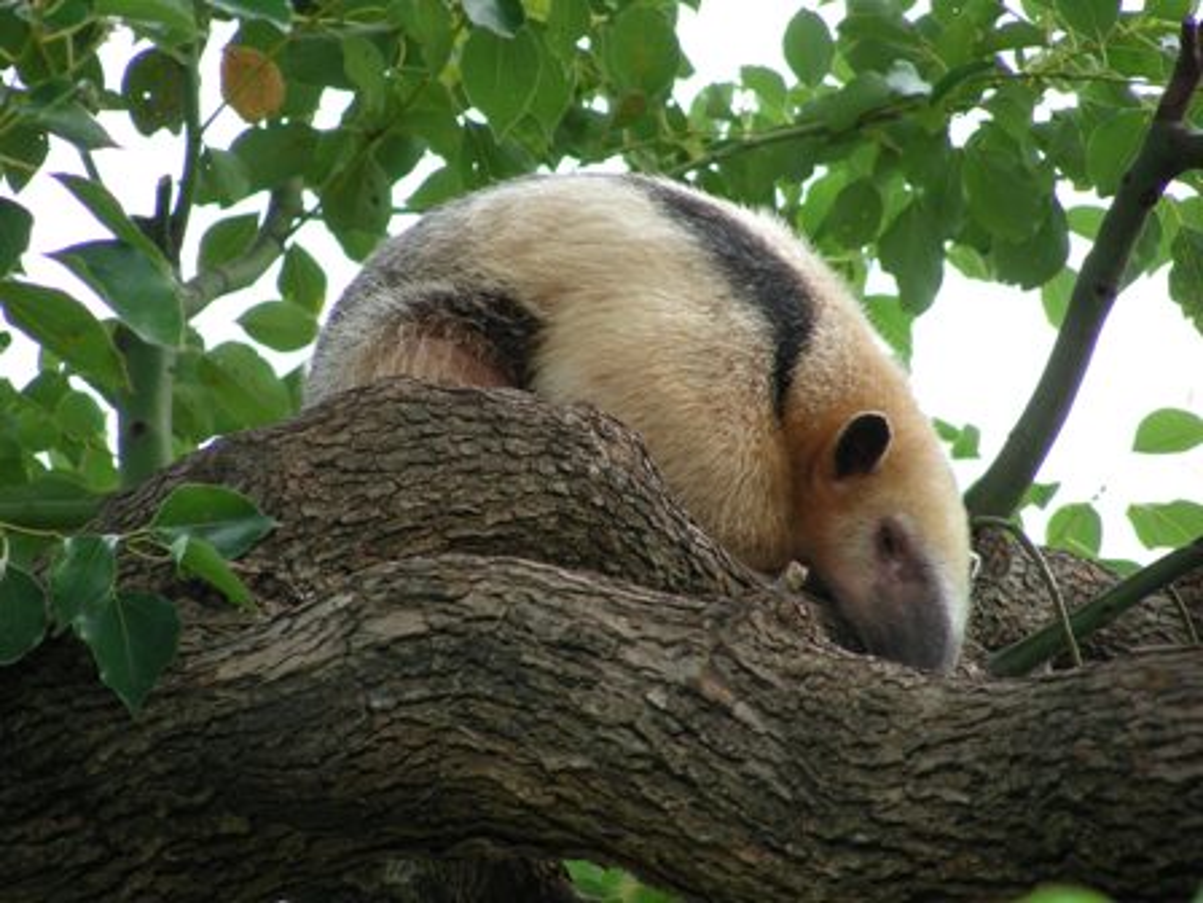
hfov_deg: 5.2
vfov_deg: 3.9
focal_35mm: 380
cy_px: 452
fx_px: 13206
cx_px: 602
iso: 50
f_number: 3.5
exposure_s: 1/107
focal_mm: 63.3
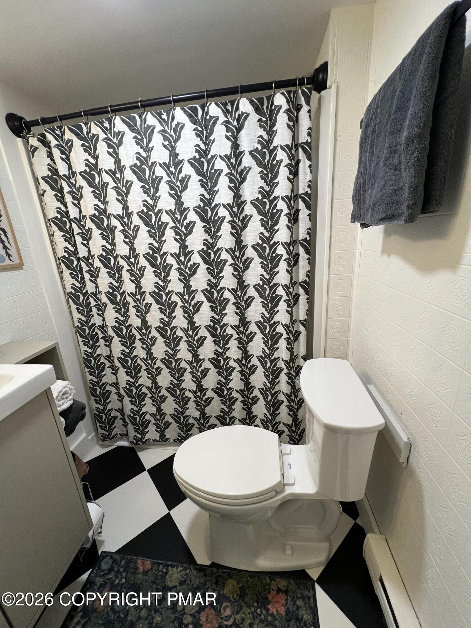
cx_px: 236
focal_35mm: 13
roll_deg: +3.6
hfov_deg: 89.9
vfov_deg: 106.2
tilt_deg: -16.7
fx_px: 236
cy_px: 314
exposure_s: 1/120
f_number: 1.8
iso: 160
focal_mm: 1.57
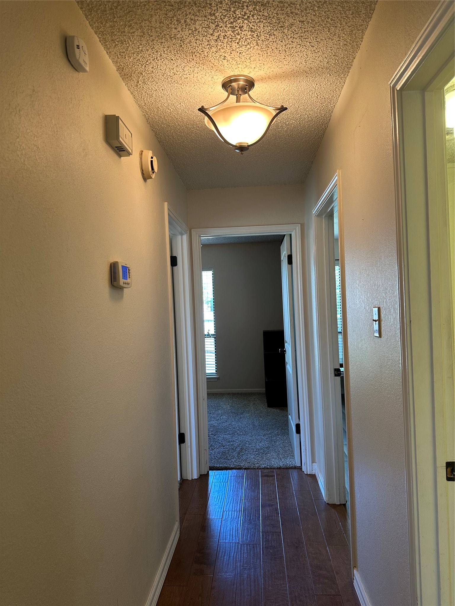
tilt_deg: +1.7
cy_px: 303
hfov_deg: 56.8
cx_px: 228
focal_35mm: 24
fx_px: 421
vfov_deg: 71.6
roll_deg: +1.9
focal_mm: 6.86
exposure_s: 1/60
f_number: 1.78
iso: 125
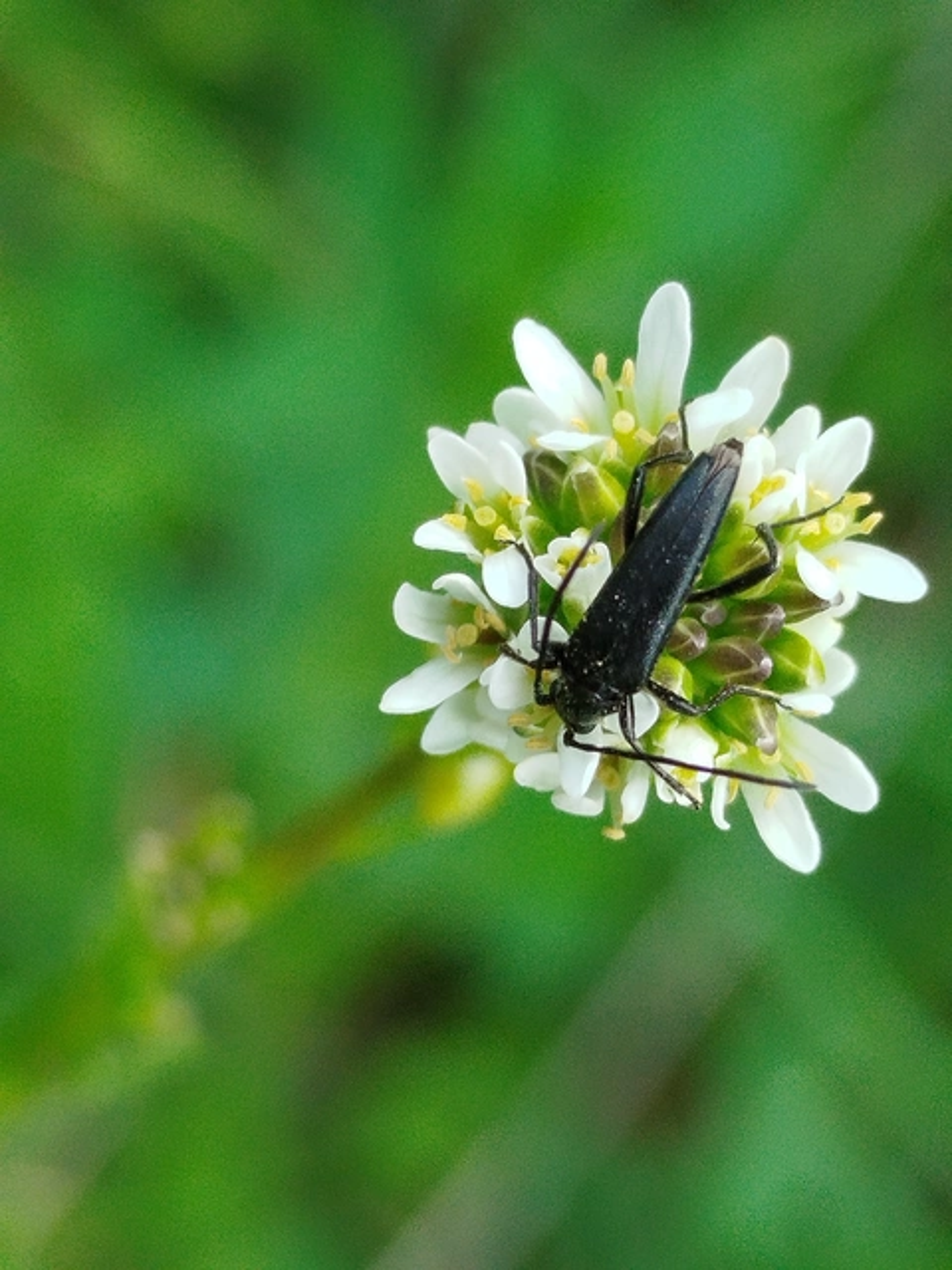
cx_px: 476
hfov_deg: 37.7
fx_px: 1393
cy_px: 635
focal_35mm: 38
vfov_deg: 49.0
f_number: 1.7
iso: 64
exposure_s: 1/100
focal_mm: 5.31
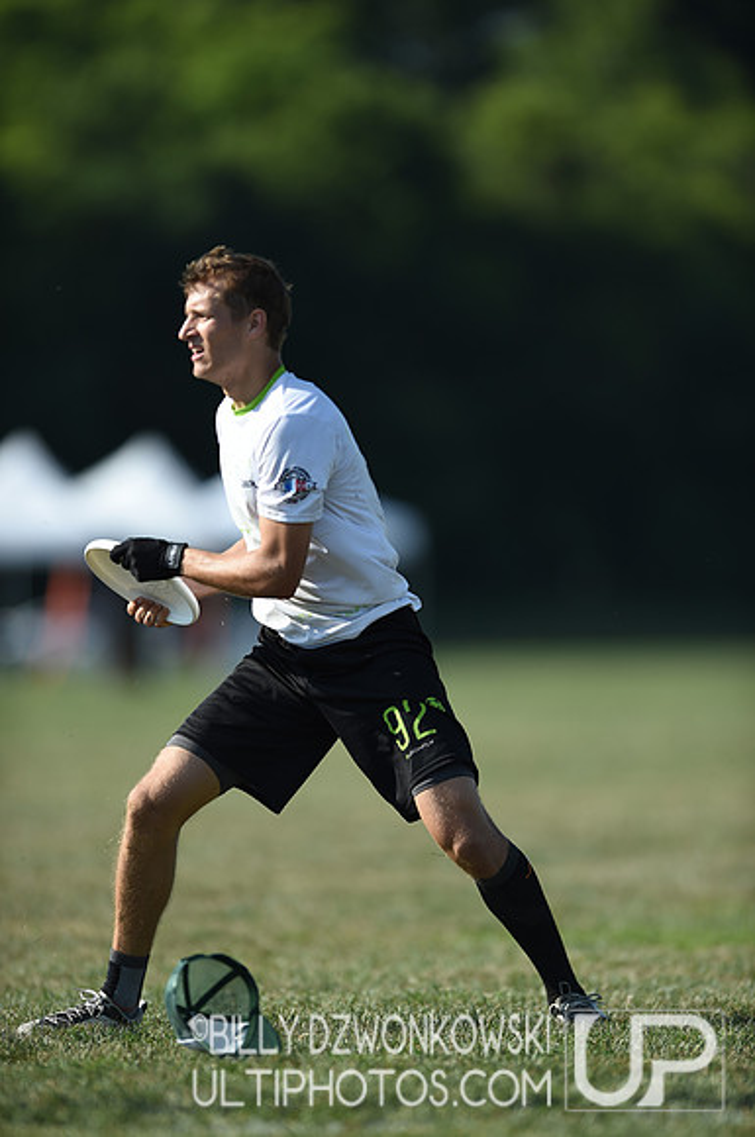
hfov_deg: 3.4
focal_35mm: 400
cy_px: 568
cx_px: 378
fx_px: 12620
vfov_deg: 5.2
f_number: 2.8
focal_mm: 400
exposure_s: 1/1600
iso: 100
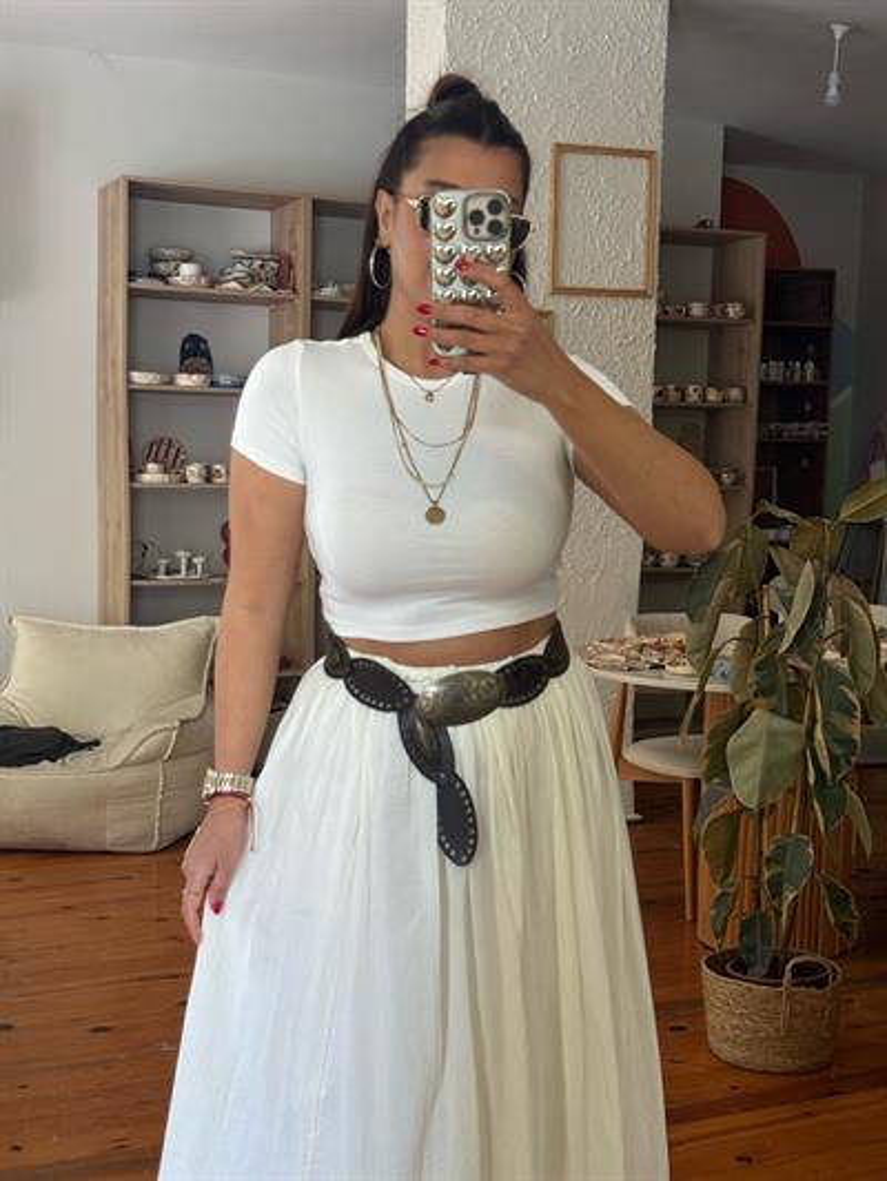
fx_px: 1639
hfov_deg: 30.3
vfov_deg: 39.6
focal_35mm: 48
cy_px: 590
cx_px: 444
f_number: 1.78
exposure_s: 1/50
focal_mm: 6.76
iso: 250
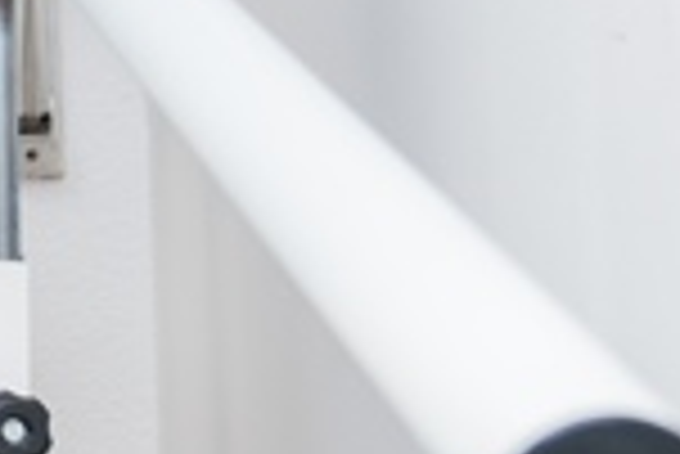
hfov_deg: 11.0
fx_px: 3006
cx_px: -905
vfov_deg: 8.6
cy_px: -74
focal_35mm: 159
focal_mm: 24
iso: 1250
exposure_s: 1/250
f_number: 3.2
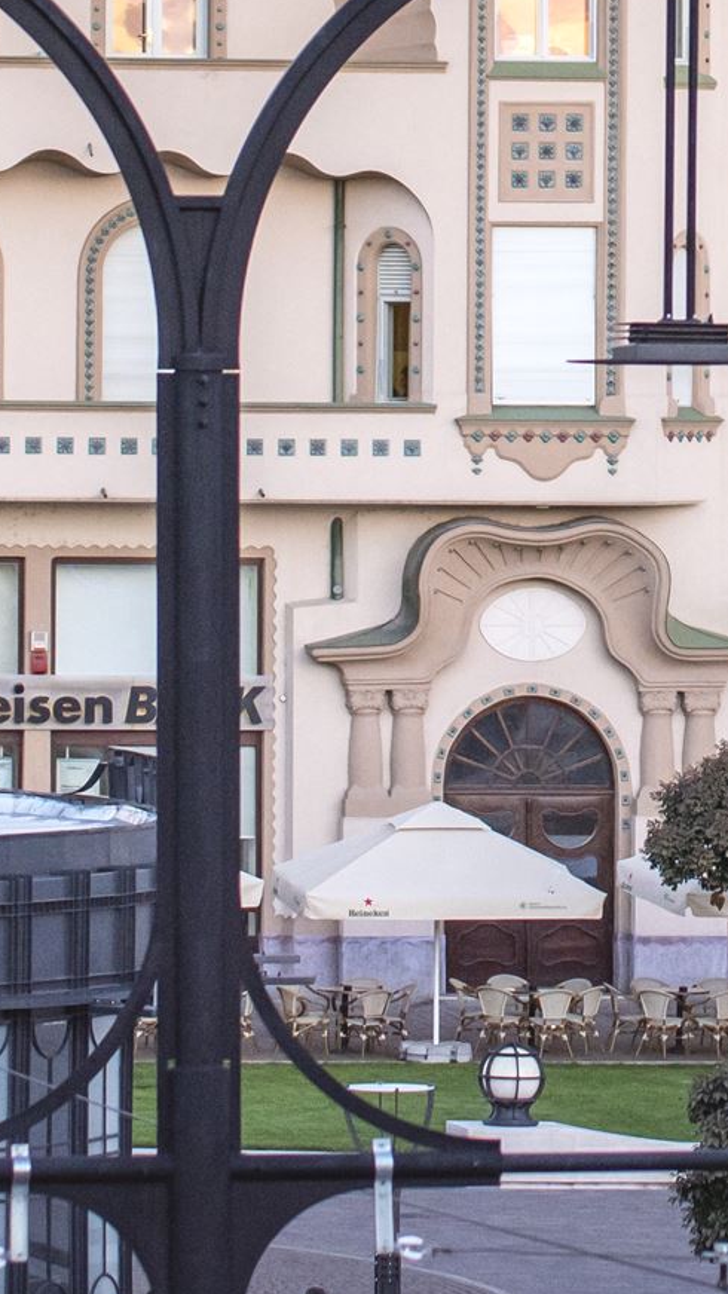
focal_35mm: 310
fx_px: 10637
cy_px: -288
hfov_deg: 3.9
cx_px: 893
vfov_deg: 6.9
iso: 250
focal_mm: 70
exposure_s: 1/400
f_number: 3.2
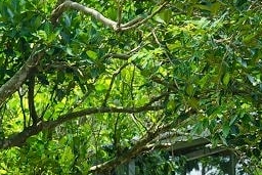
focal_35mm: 164
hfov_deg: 12.5
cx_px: 144
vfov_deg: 8.1
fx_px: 1194
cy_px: 313
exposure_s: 1/80
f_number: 4.5
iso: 100
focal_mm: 35
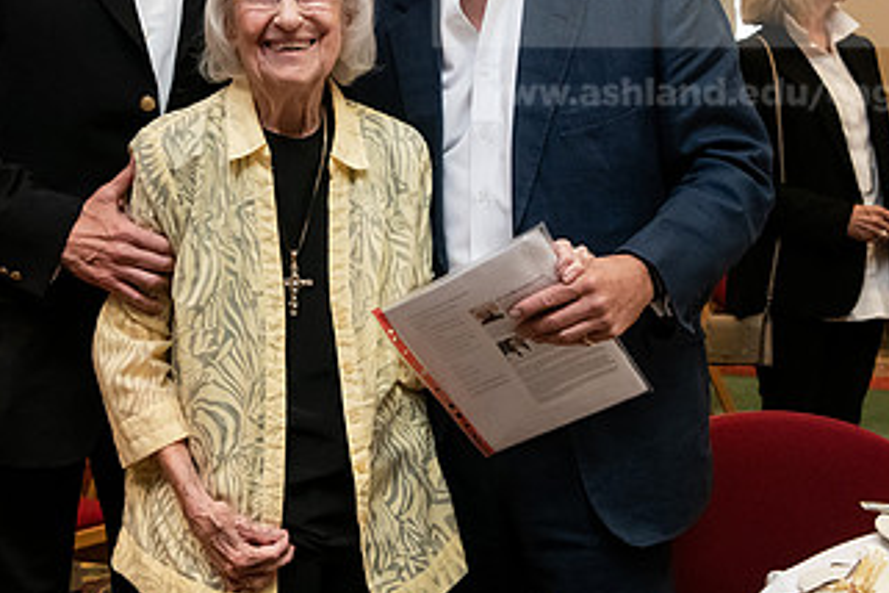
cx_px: 349
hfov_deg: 26.6
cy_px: 151
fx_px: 1877
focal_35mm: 76
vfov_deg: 17.8
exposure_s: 1/200
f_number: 5.6
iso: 2500
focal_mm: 42
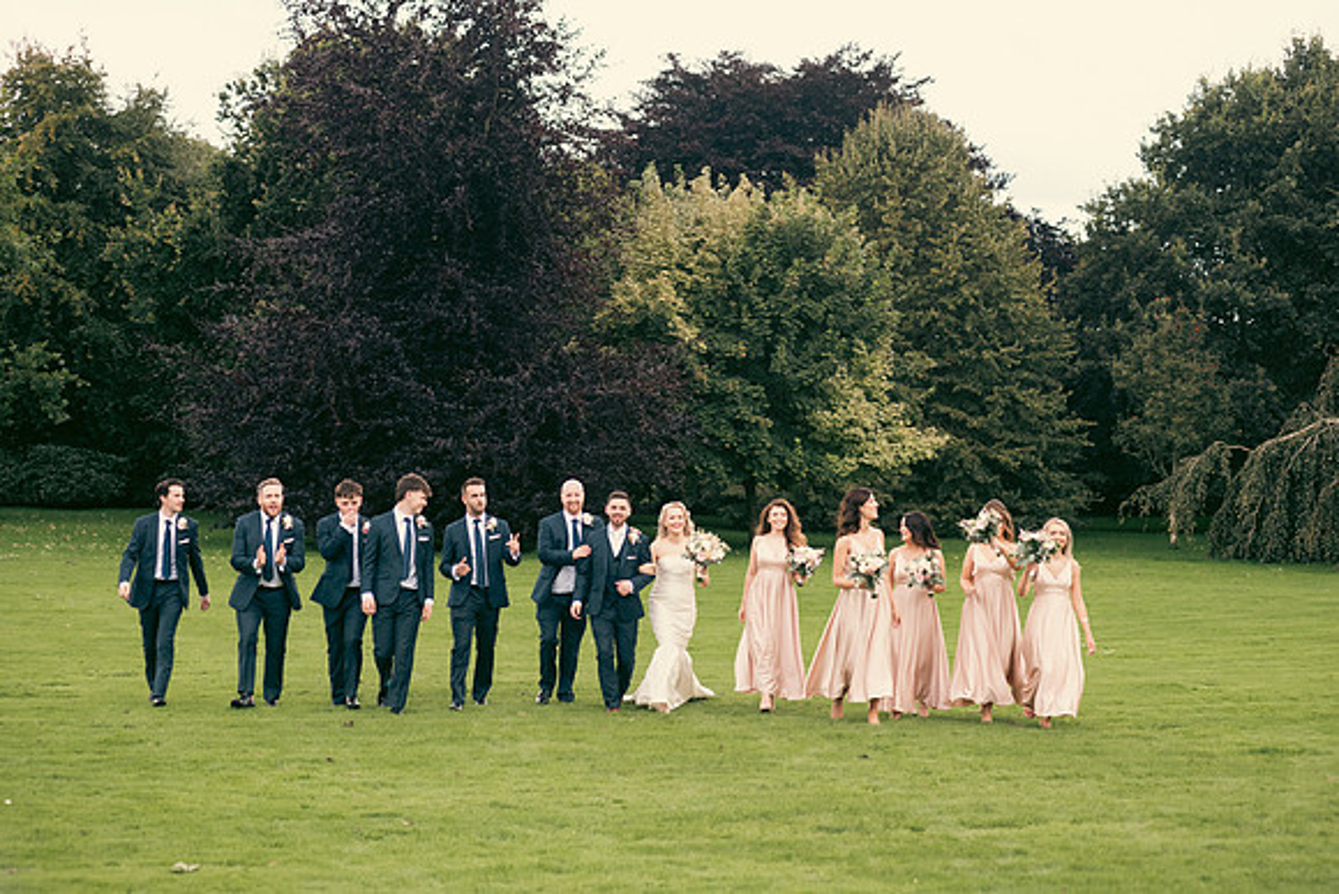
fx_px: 2976
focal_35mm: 80
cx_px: 670
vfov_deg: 17.1
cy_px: 447
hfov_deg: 25.4
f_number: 3.5
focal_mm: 80
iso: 250
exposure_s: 1/320
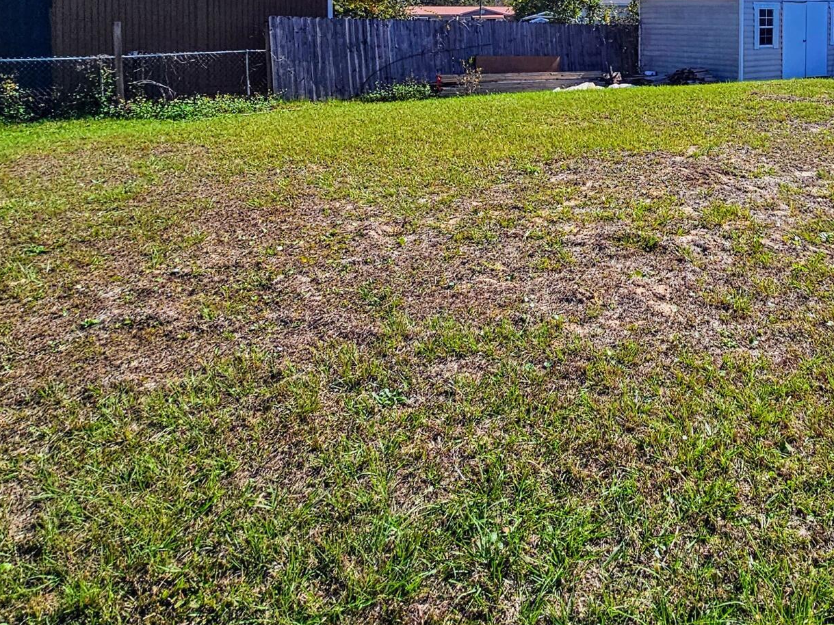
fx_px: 771
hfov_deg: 52.6
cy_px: 41
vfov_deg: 40.2
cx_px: 684
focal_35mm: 32
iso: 50
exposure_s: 1/3707
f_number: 2.2
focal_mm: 2.2
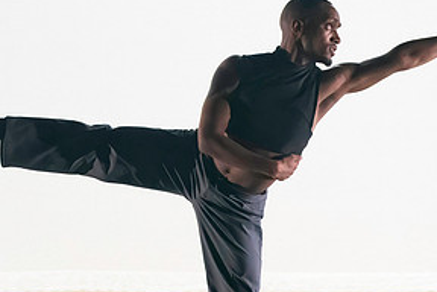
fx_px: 9310
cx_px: 284
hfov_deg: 2.7
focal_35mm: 767
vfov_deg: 1.8
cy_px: 187
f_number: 6.3
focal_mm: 327
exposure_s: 1/400
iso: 20000
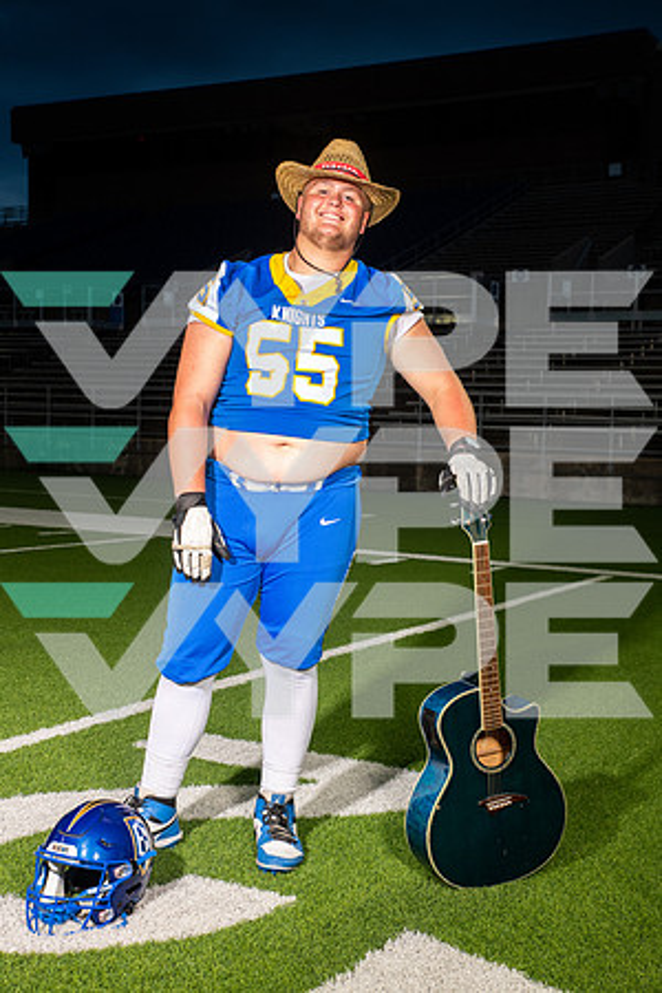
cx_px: 331
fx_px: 1269
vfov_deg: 42.7
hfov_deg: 29.2
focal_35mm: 46
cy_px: 496
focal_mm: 46
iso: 800
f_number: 7.1
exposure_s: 1/320
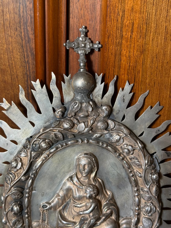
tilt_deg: -23.1
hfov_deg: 30.3
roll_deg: -3.7
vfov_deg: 39.7
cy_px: 114
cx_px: 86
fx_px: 316
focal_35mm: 48
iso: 100
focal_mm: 6.76
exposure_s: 1/71
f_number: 1.78
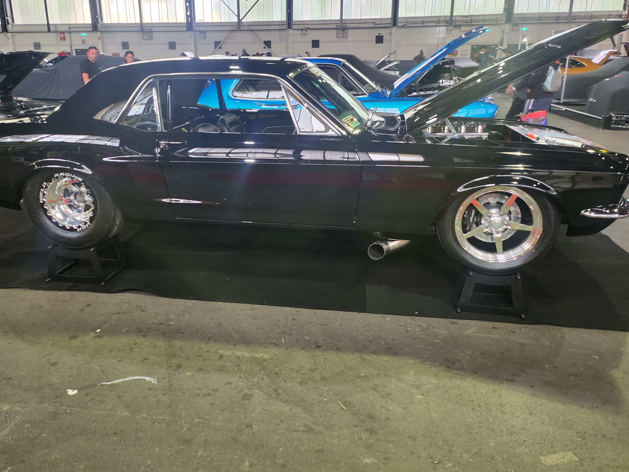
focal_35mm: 28
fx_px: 509
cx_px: 270
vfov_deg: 49.5
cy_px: 199
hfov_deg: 63.2
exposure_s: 1/100
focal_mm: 5
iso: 200
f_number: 1.8
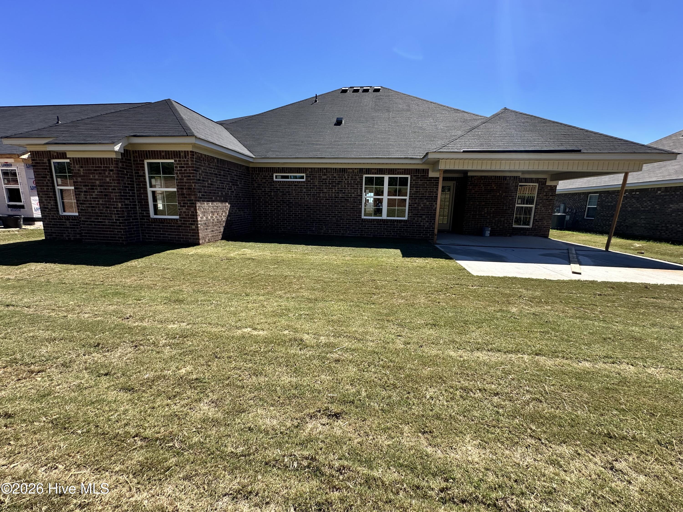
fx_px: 276
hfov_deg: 102.1
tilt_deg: -10.2
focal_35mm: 14
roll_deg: -1.4
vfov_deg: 85.7
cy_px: 256
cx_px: 342
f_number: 2.2
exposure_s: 1/972
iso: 40
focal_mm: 2.22
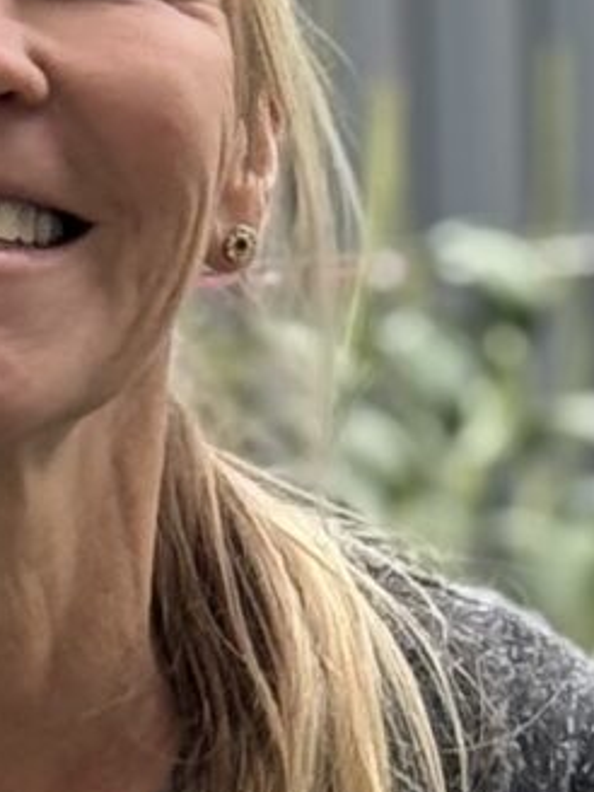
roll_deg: +1.3
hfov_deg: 4.0
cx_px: 604
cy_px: 2180
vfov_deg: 5.1
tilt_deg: -14.7
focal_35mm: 375
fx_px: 8580
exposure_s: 1/68
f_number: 1.78
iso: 100
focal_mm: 6.76
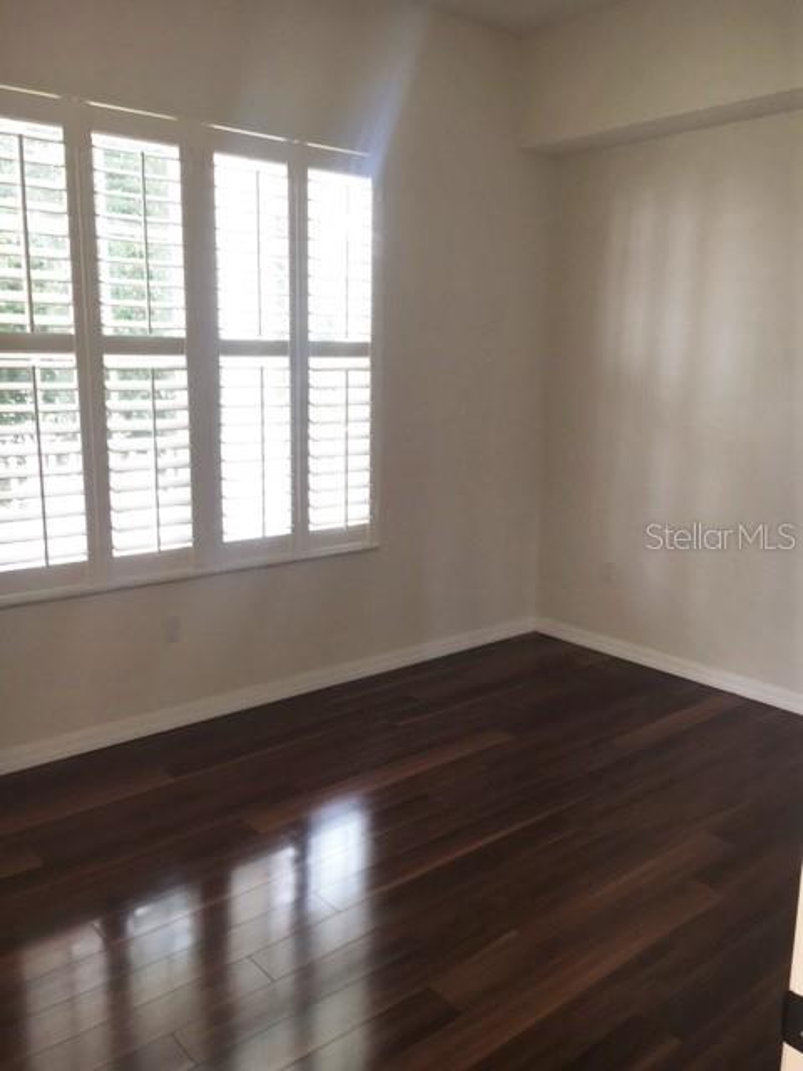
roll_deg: -2.0
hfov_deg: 48.2
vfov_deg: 61.7
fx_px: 897
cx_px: 402
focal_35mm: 29
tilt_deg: -10.1
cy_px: 536
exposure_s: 1/30
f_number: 2.2
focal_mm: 4.15
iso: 64
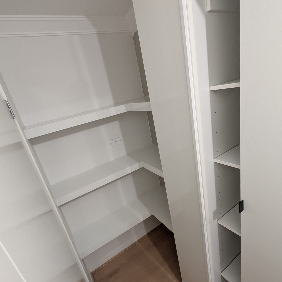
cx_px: 137
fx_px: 147
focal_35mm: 16
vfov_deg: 87.3
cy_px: 150
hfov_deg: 87.4
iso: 200
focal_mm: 1.54
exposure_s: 1/23.8
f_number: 2.2
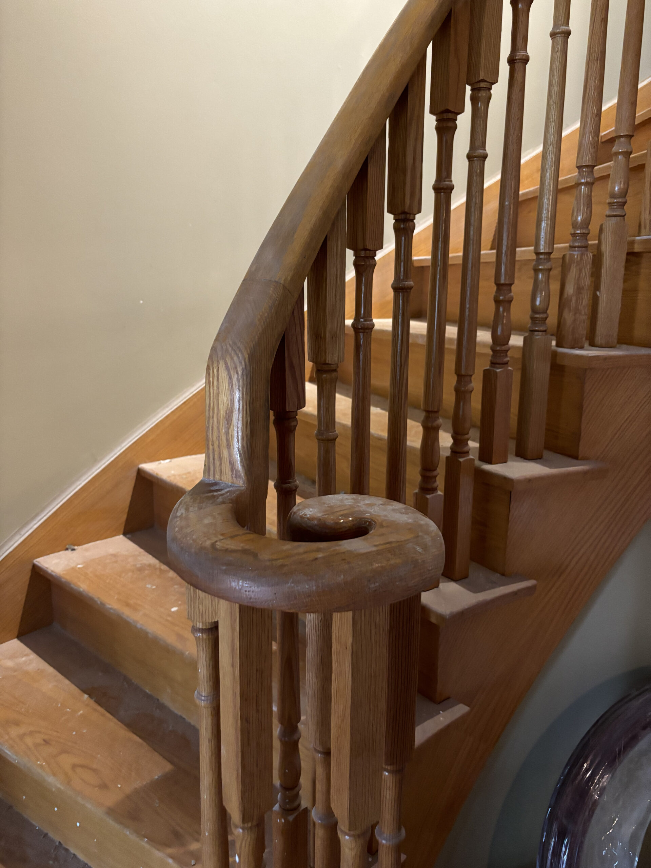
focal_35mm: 26
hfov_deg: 53.1
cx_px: 326
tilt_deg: -11.8
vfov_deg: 67.3
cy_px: 434
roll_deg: +0.1
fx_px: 652
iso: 640
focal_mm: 5.96
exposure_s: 1/30
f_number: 1.6
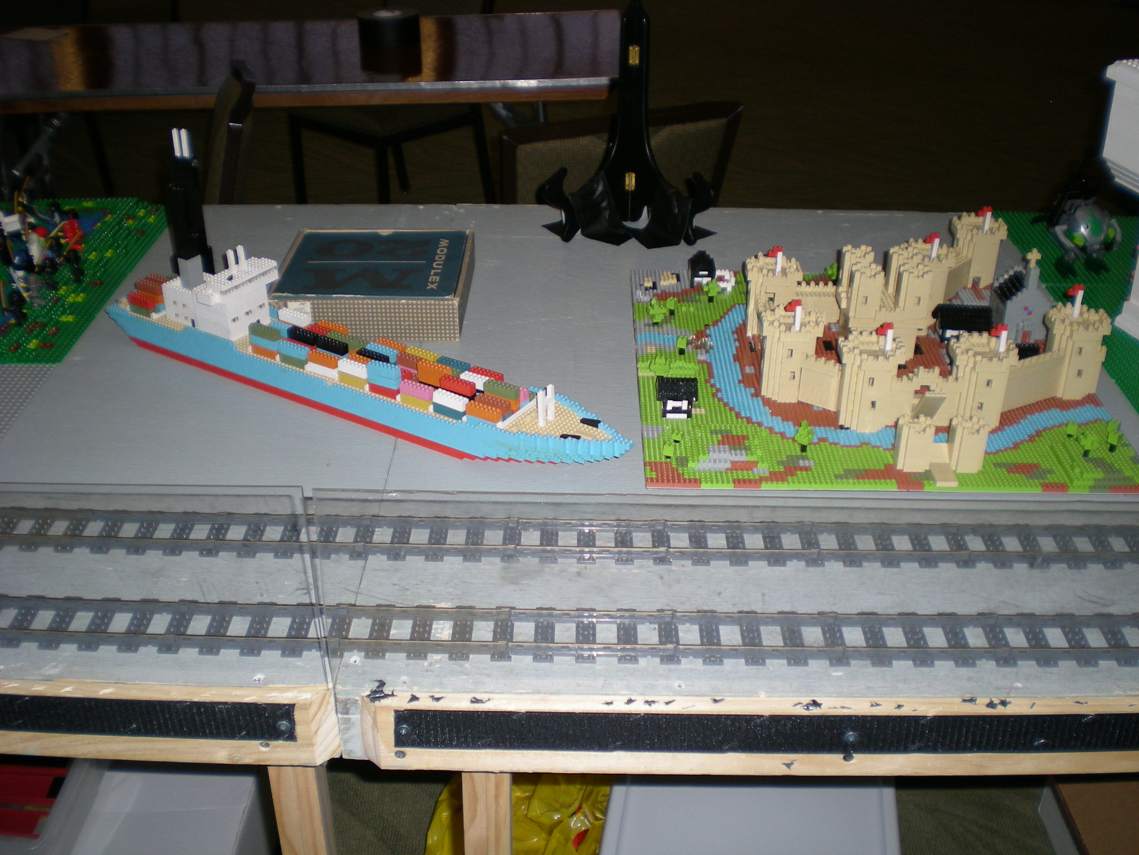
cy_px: 428
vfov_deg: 37.7
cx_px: 570
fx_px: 1250
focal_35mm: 38
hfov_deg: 49.0
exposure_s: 1/60
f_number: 3.1
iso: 56
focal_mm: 6.3
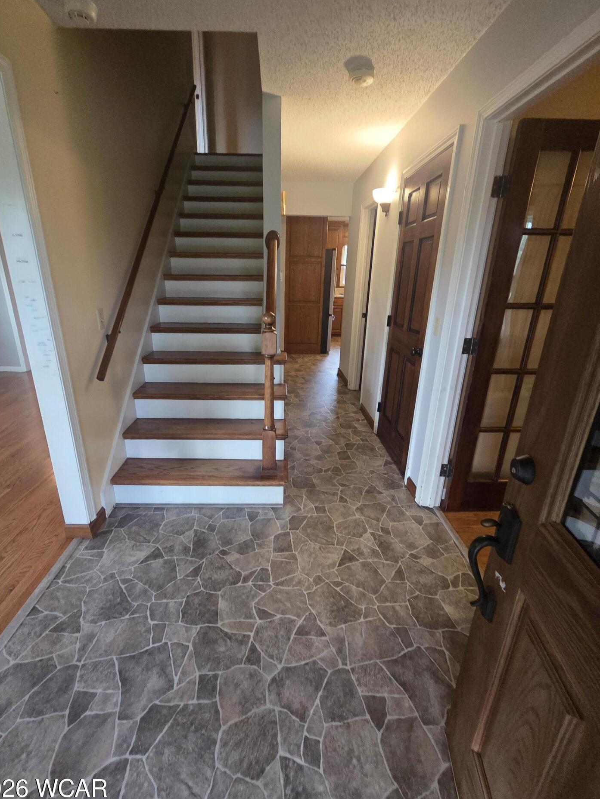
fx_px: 324
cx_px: 278
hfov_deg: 85.5
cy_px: 398
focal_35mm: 14
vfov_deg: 102.1
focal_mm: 2.2
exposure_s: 1/60
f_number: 2.2
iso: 800
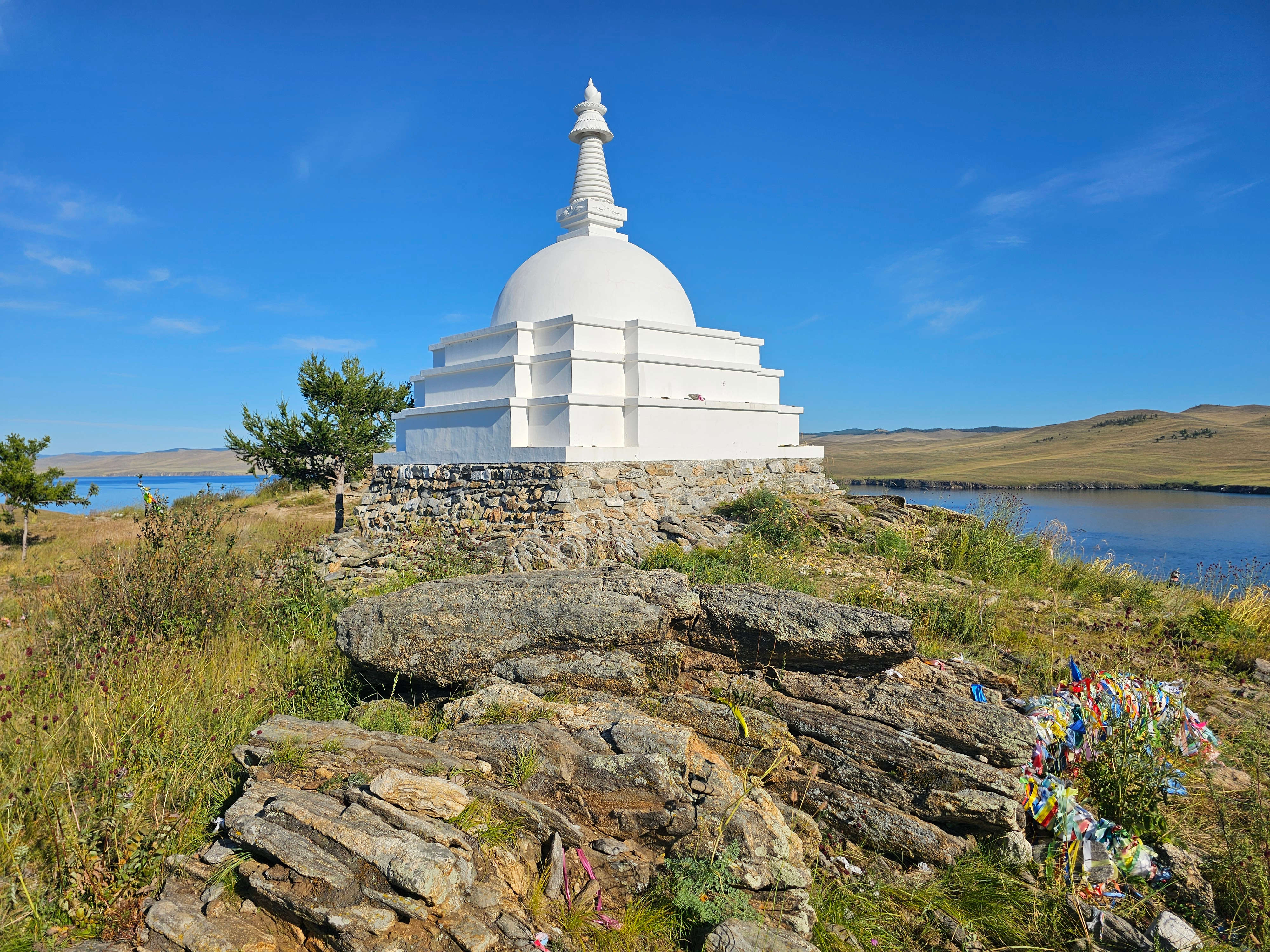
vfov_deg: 58.9
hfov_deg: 73.9
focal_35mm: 23
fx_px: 844
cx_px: 635
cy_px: 476
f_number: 1.7
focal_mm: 6.3
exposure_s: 1/1659
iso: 10
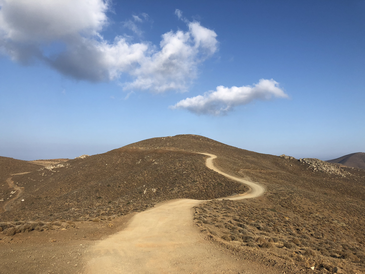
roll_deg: +1.0
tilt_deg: +5.1
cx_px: 182
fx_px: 295
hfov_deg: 63.4
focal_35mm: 28
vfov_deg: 49.7
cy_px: 137
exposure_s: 1/2525
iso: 20
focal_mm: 4
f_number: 1.8
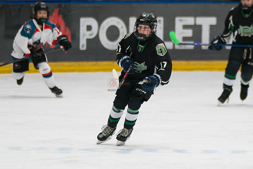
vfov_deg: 2.6
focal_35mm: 527
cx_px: 128
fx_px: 3705
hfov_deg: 3.9
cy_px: 86
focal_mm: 221
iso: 1600
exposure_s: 1/1250
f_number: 3.2
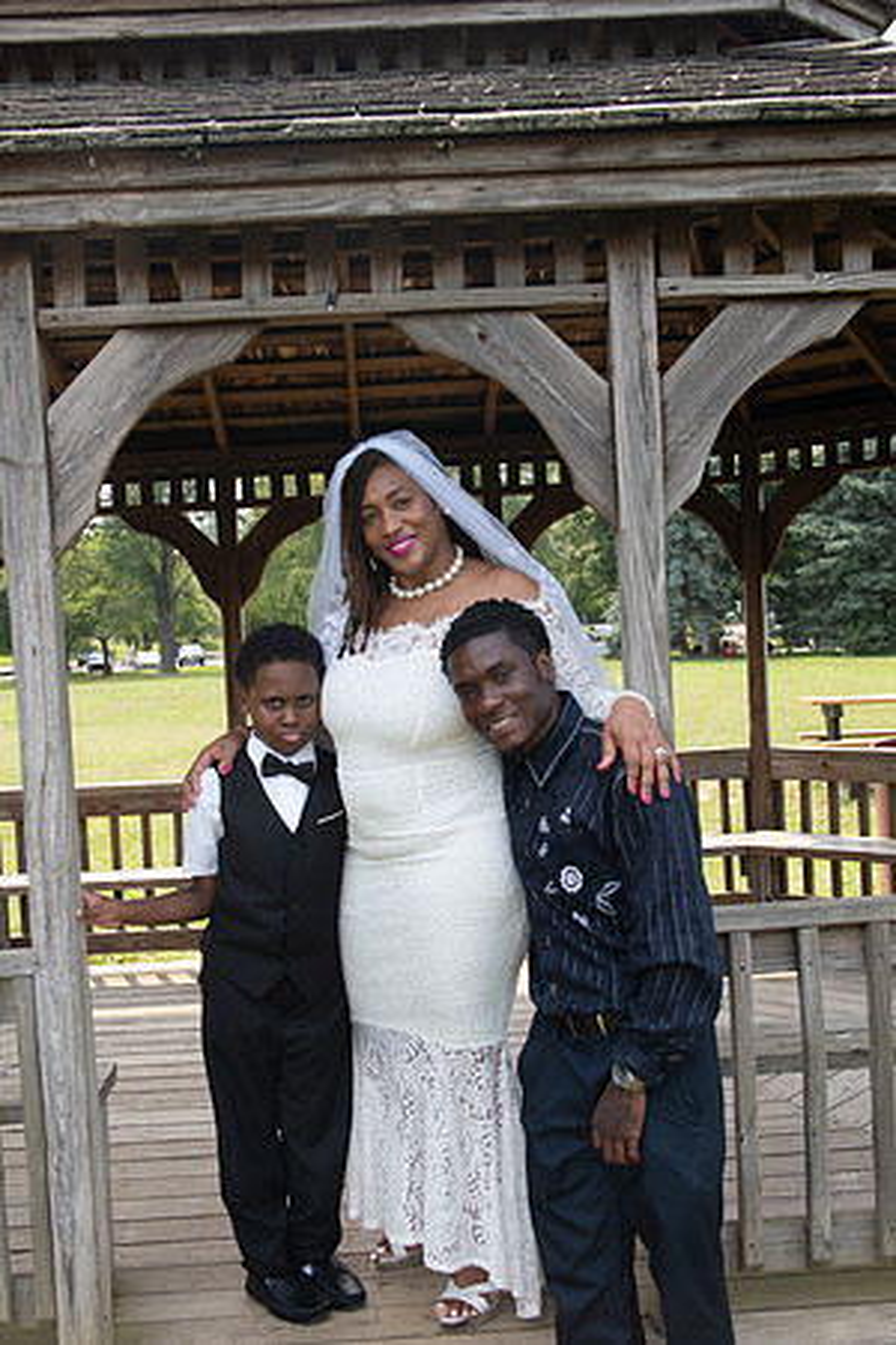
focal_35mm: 39
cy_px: 672
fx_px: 1456
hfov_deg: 34.2
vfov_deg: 49.6
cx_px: 448
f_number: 6.3
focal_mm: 38
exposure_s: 1/1600
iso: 800
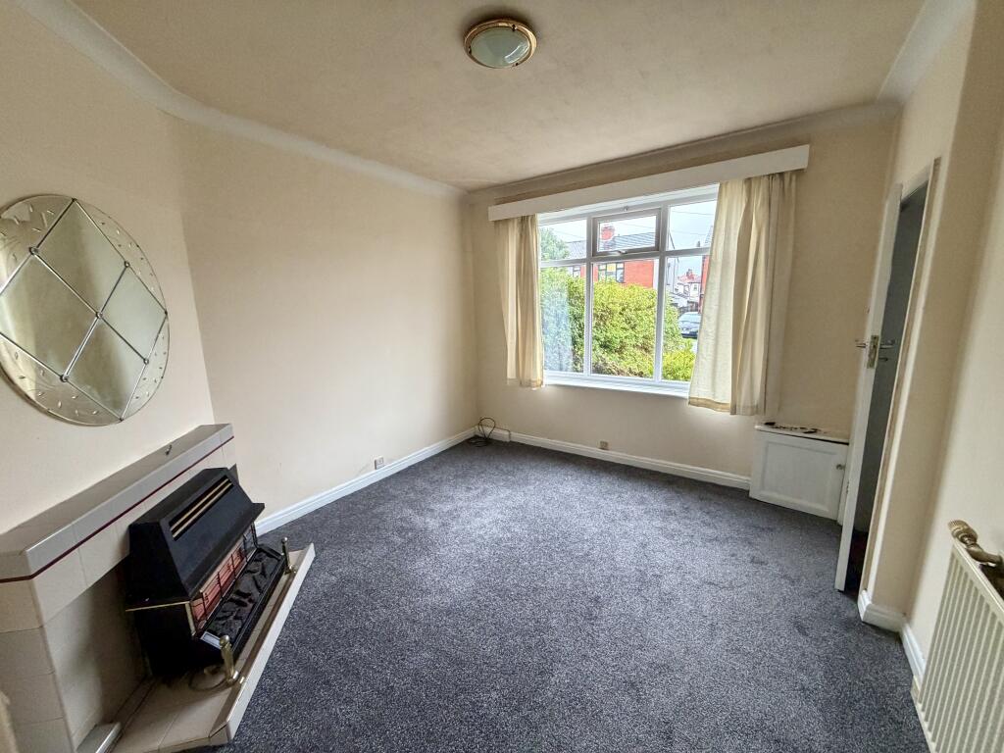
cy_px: 376
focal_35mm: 14
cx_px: 502
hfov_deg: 102.1
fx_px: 406
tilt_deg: -10.6
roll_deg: +1.1
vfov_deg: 85.7
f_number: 2.2
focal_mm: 2.22
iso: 320
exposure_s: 1/86
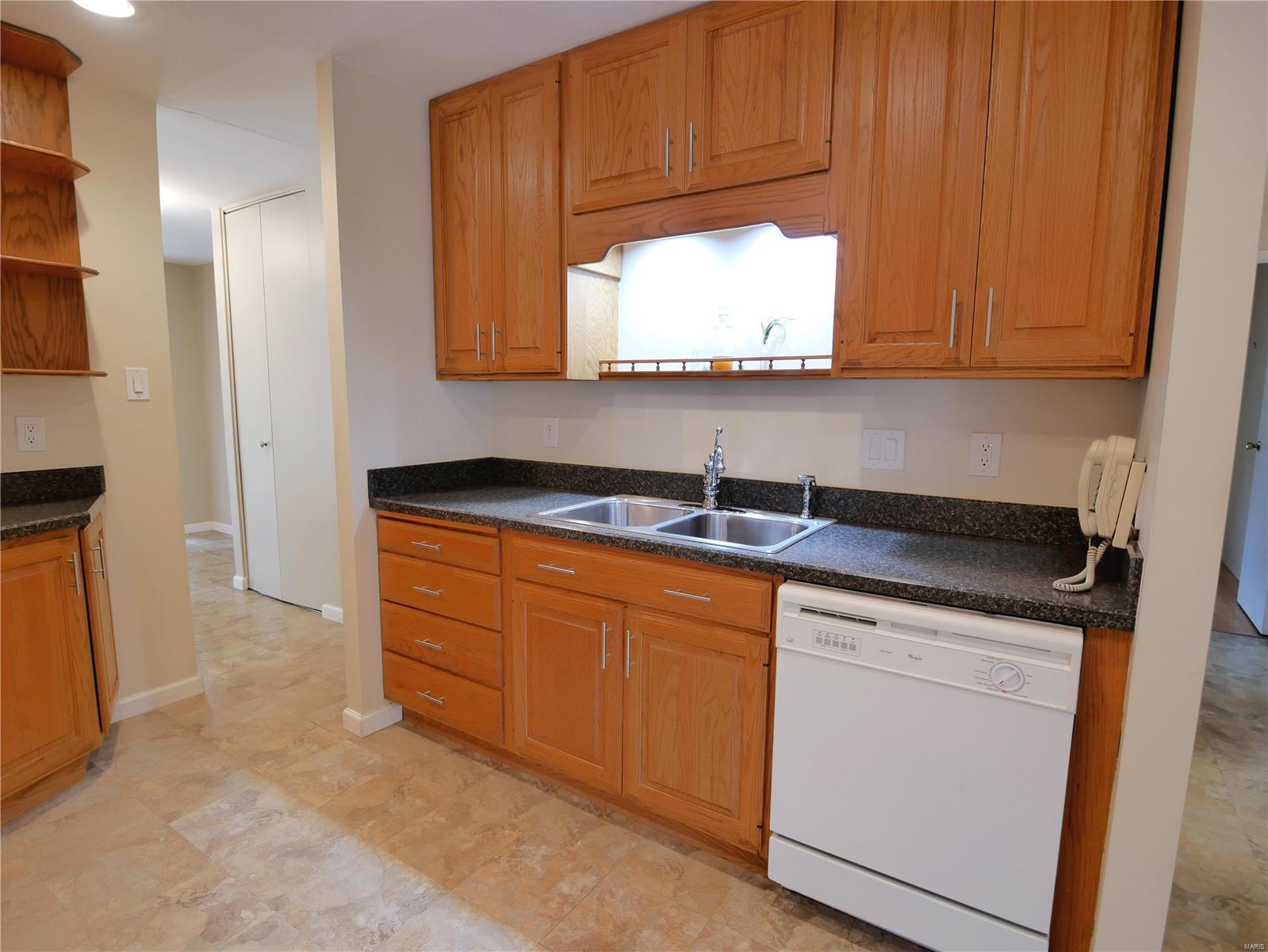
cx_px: 634
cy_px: 476
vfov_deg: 71.6
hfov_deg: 87.7
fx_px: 659
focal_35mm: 18
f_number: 4
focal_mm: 9
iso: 800
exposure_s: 1/13
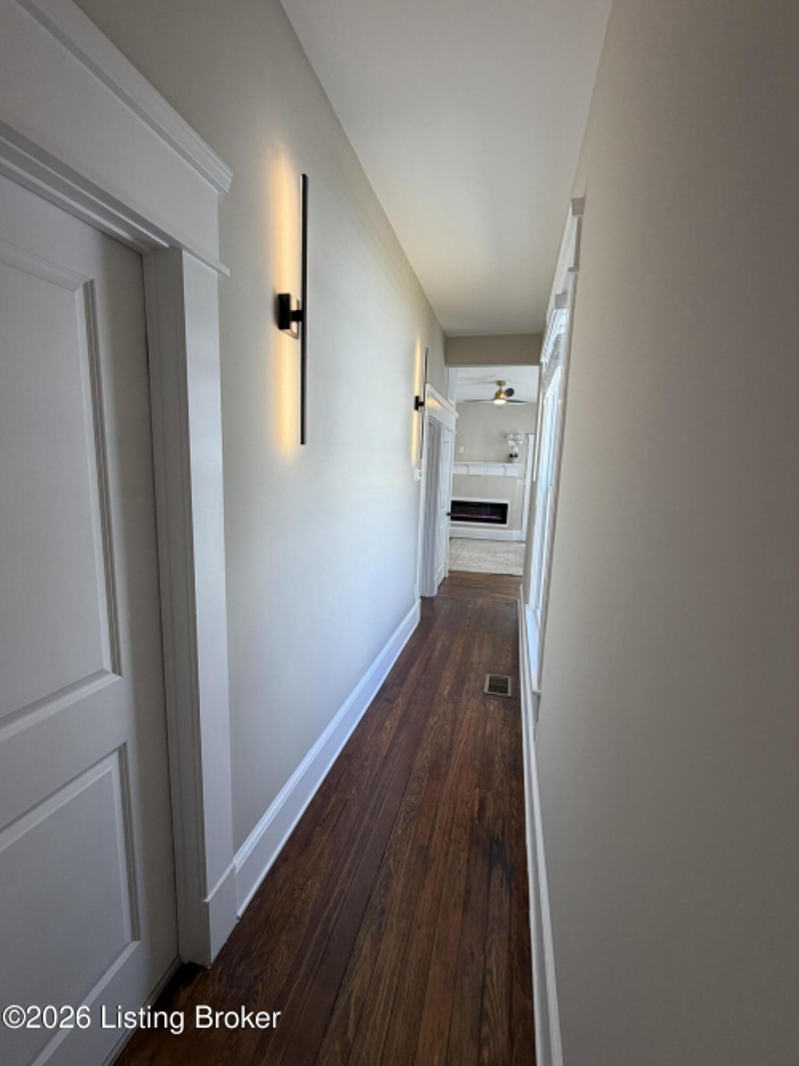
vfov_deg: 102.1
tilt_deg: -9.2
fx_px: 431
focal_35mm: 14
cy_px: 533
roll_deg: -2.2
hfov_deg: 85.7
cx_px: 400
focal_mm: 2.22
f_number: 2.2
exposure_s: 1/120
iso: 100
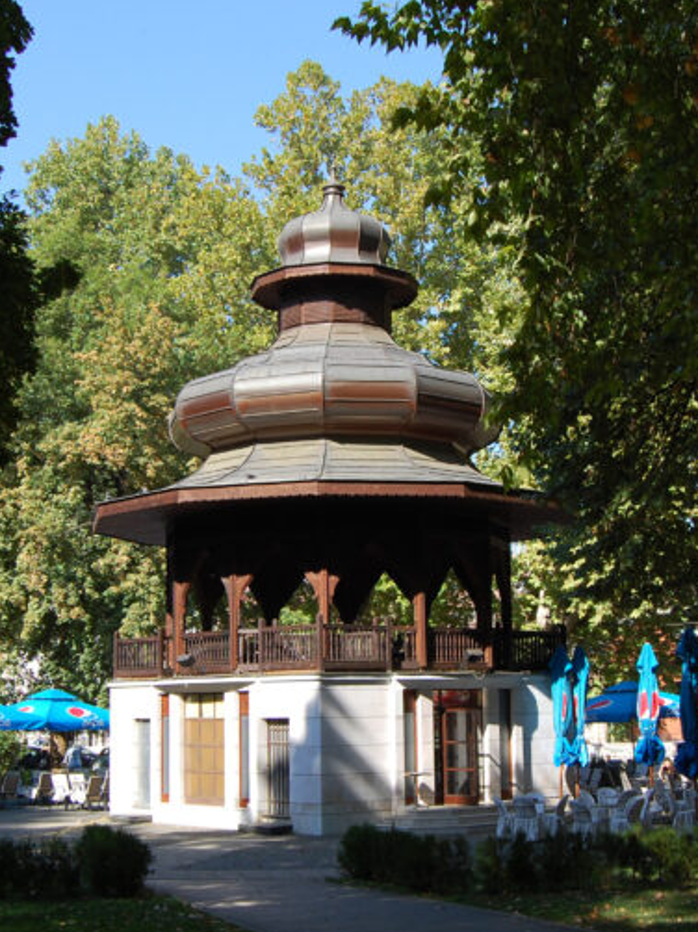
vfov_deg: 37.7
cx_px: 355
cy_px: 469
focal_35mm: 51
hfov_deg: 28.7
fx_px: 1365
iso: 200
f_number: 7.1
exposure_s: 1/250
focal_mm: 23
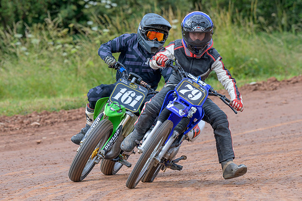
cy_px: 115
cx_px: 138
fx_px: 3195
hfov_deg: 5.4
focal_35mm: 381
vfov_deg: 3.6
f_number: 5
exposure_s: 1/320
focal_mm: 200
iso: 160
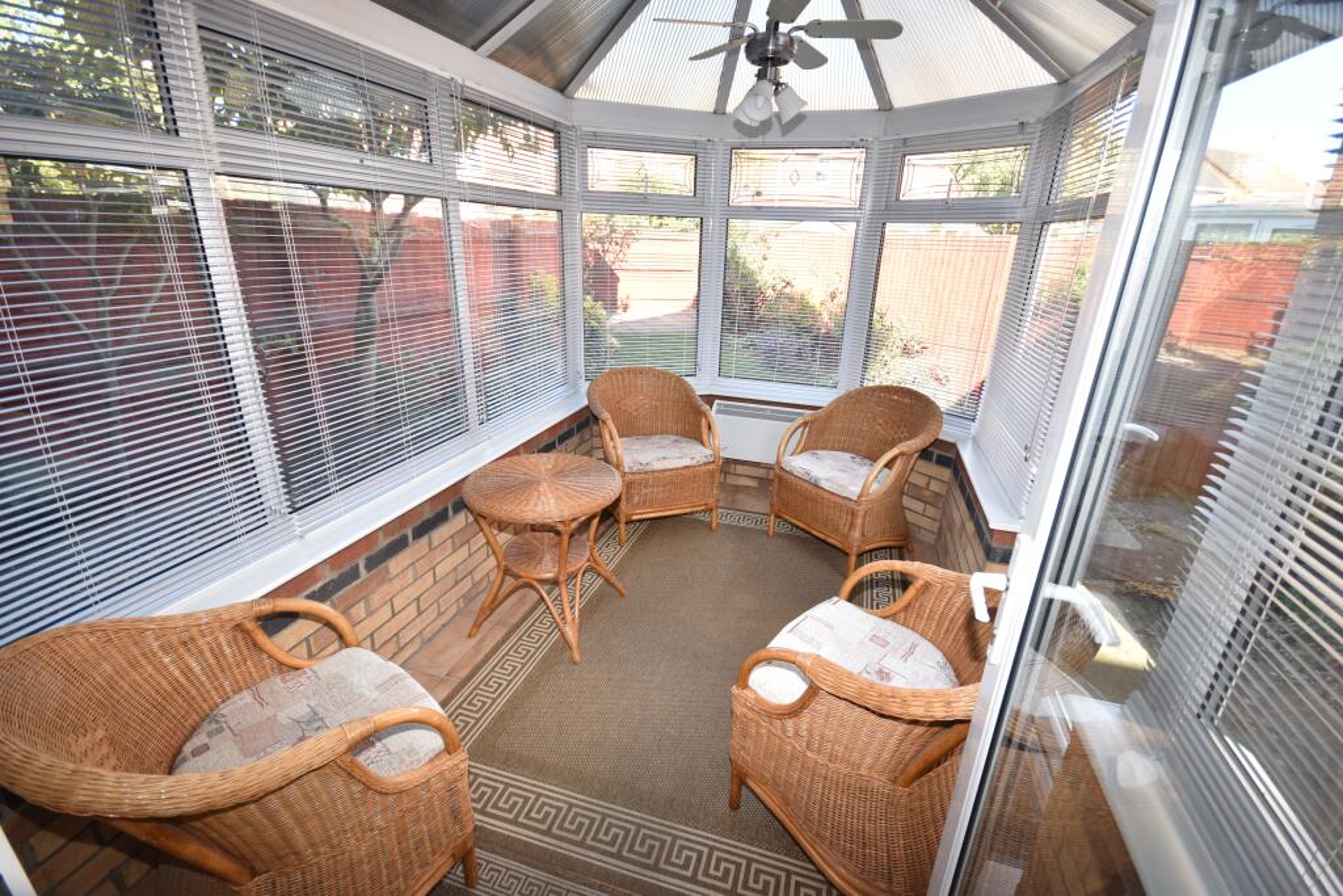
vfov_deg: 77.3
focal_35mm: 15
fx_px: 560
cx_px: 672
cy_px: 448
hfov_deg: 100.4
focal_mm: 10
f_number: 4
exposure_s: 1/60
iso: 140
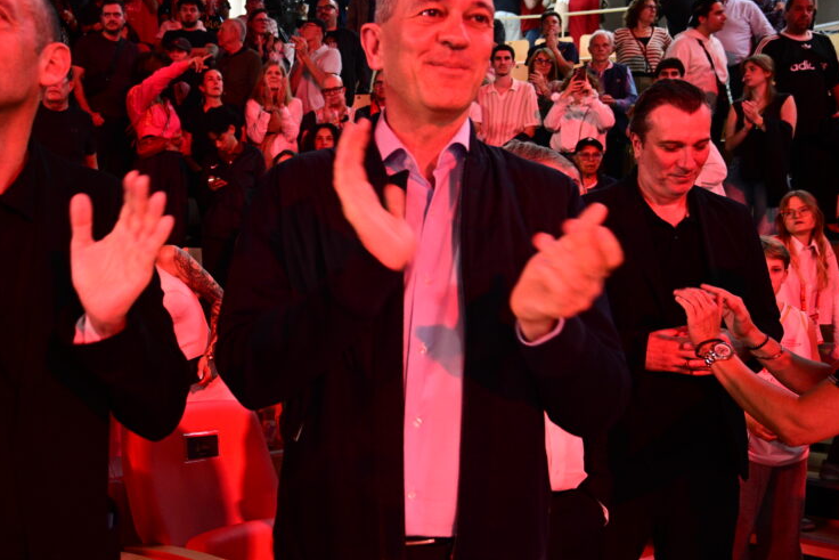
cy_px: 269
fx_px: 1026
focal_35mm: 44
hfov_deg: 43.5
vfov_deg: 30.5
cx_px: 243
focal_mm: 27
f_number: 4
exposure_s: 1/160
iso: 1250
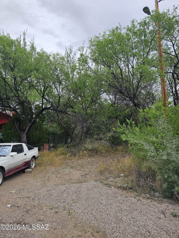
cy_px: 119
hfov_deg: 58.9
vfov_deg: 73.9
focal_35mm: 23
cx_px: 90
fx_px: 159
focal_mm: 6.3
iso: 16
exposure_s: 1/474
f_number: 1.7
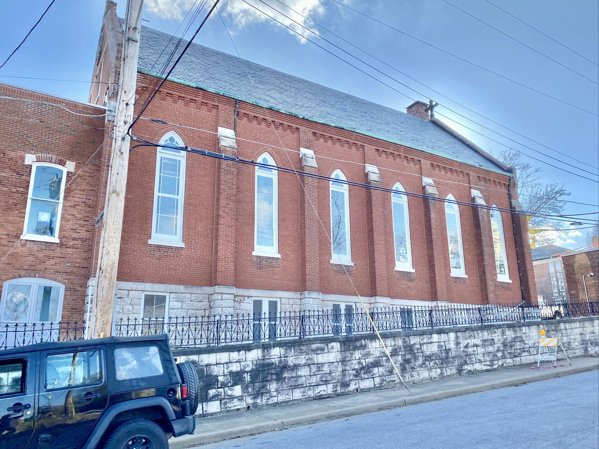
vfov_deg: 53.1
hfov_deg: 67.3
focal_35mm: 26
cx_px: 300
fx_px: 450
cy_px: 224
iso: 32
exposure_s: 1/1395
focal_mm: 4.25
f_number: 1.8
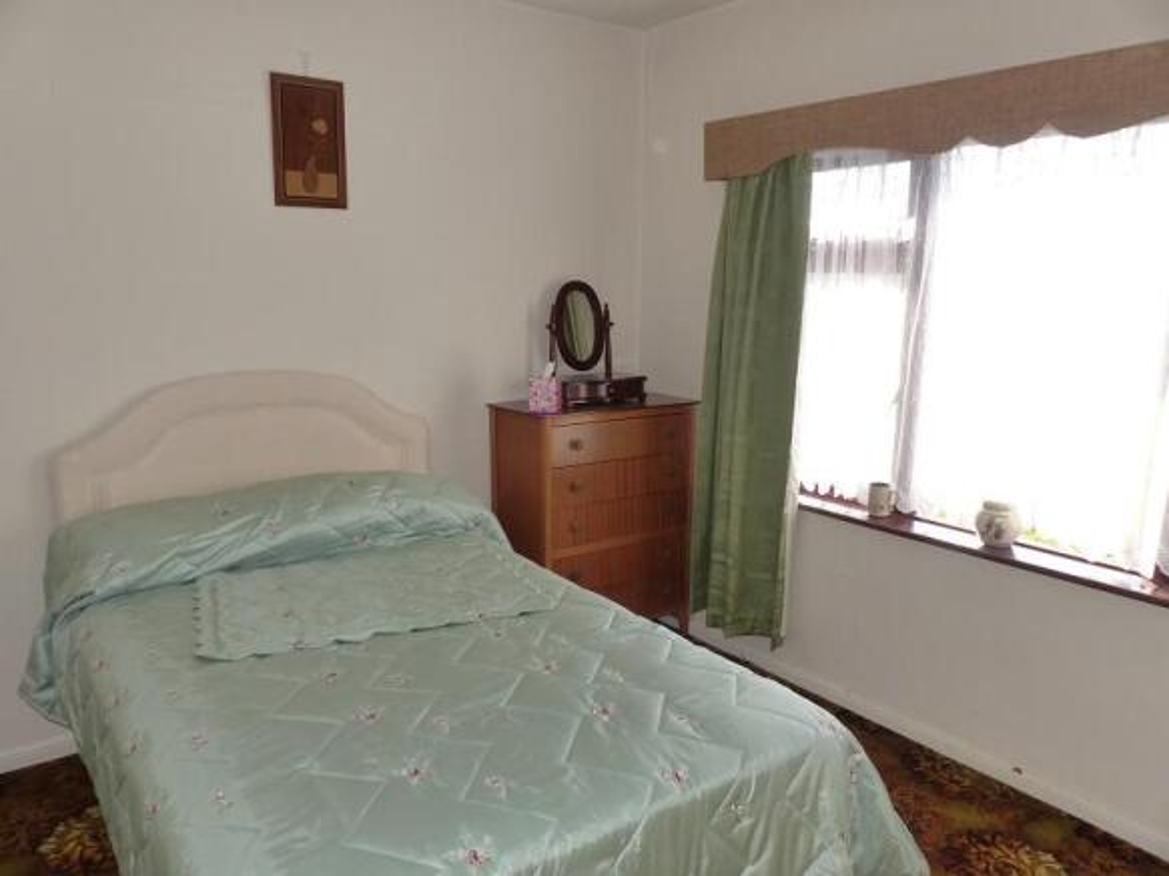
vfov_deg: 54.9
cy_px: 438
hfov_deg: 69.4
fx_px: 844
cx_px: 584
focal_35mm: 25
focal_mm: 4.5
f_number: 4
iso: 100
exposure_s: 1/125
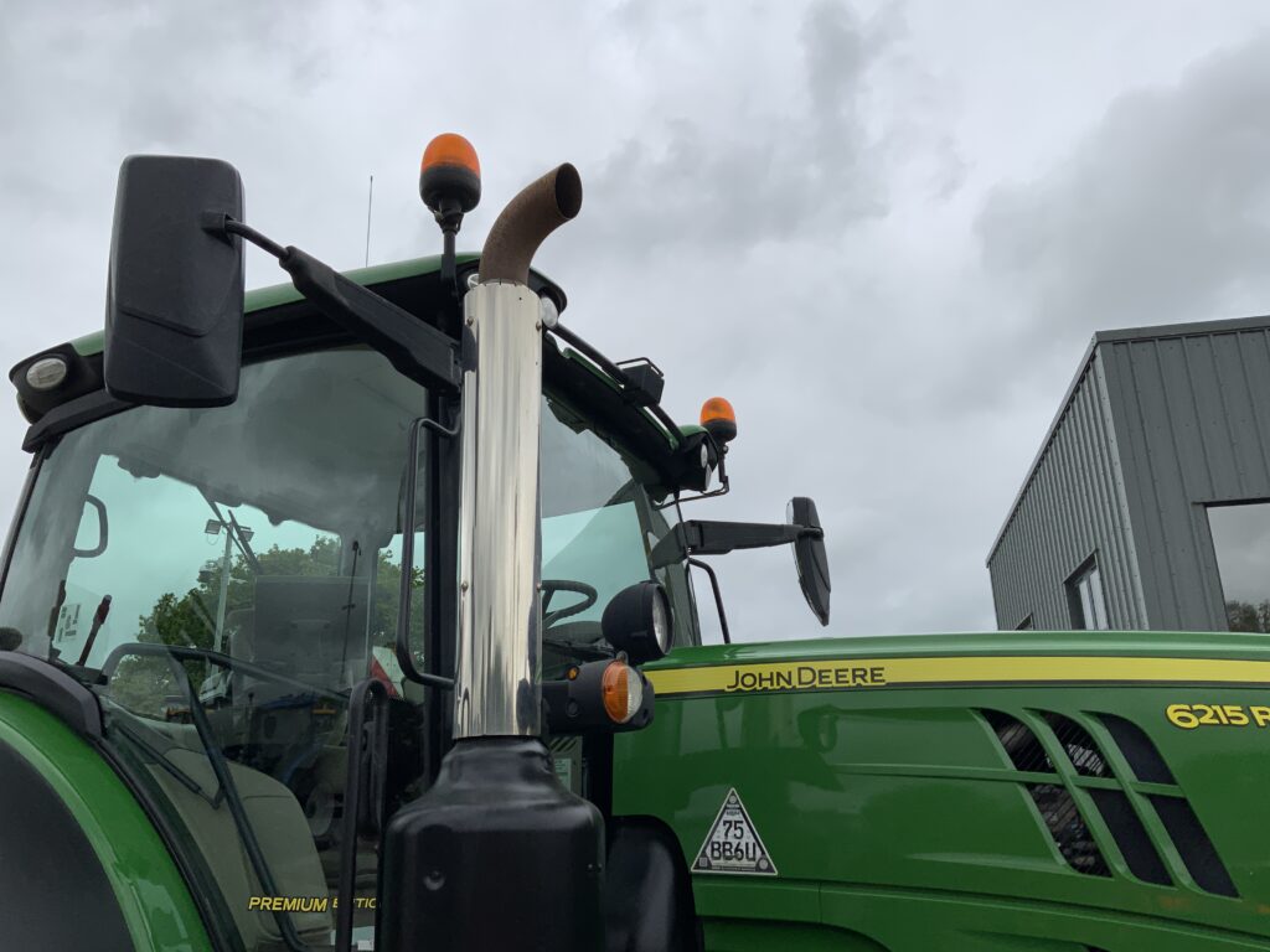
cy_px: 476
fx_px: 1064
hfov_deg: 61.7
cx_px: 635
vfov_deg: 48.2
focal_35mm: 29
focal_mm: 3
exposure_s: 1/3125
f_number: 1.8
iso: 20
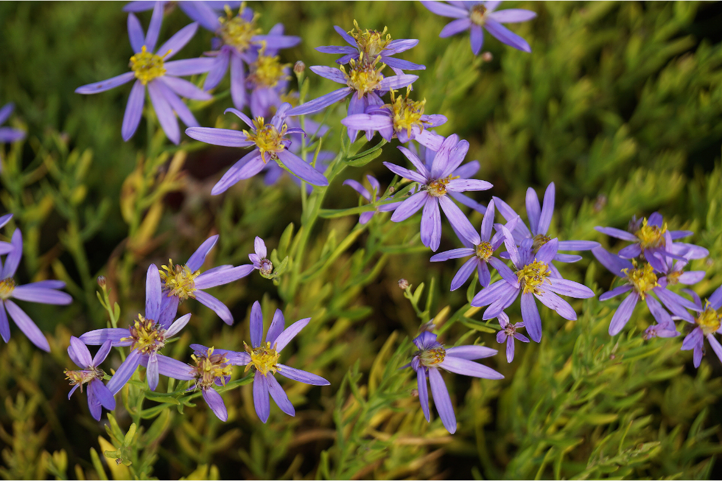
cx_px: 361
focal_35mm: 82
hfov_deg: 24.6
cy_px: 240
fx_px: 1654
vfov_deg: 16.6
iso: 100
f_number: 5.6
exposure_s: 1/200
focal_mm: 55
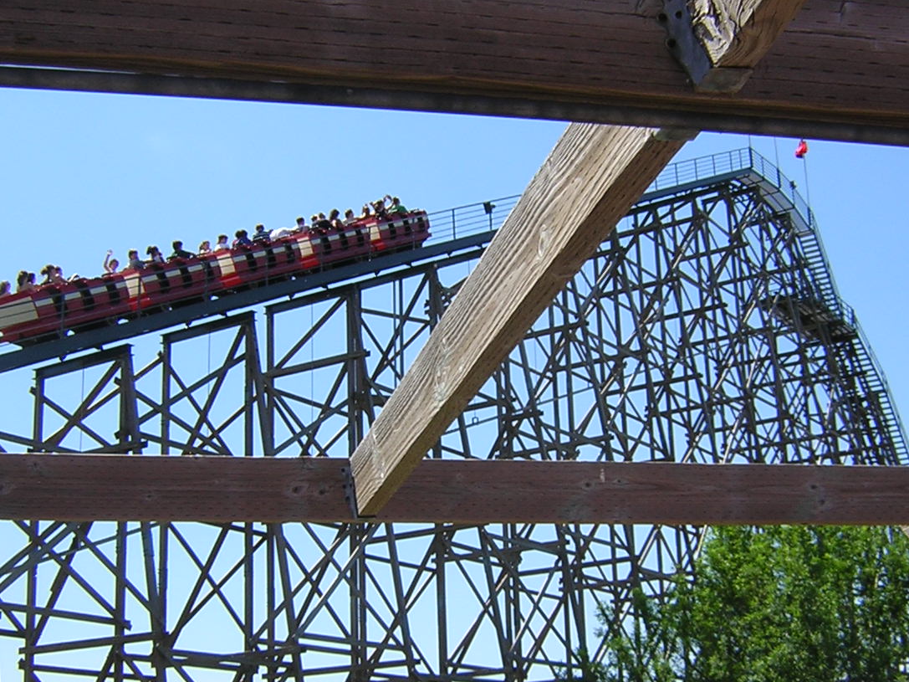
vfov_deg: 27.5
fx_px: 1392
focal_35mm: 53
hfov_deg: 36.2
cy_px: 354
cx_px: 482
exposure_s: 1/274
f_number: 5.2
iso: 100
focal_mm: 4.7
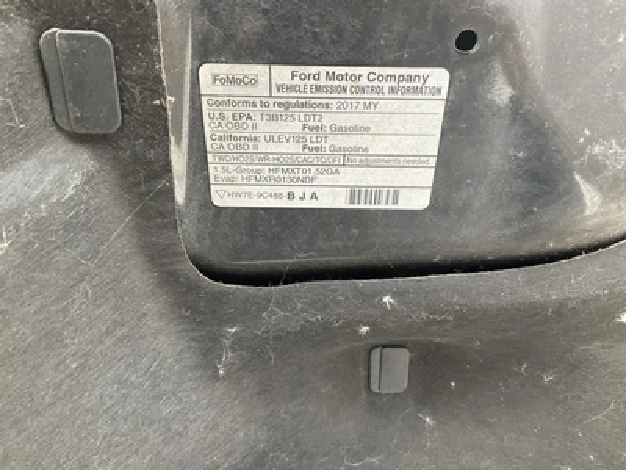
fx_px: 524
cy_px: 235
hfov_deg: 61.7
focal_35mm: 29
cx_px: 313
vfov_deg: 48.2
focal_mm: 3
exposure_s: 1/80
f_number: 1.8
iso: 64
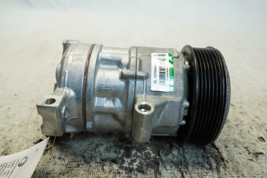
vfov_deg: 43.5
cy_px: 89
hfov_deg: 62.0
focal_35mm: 30
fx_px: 222
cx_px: 134
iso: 200
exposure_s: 1/60
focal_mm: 20
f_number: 4
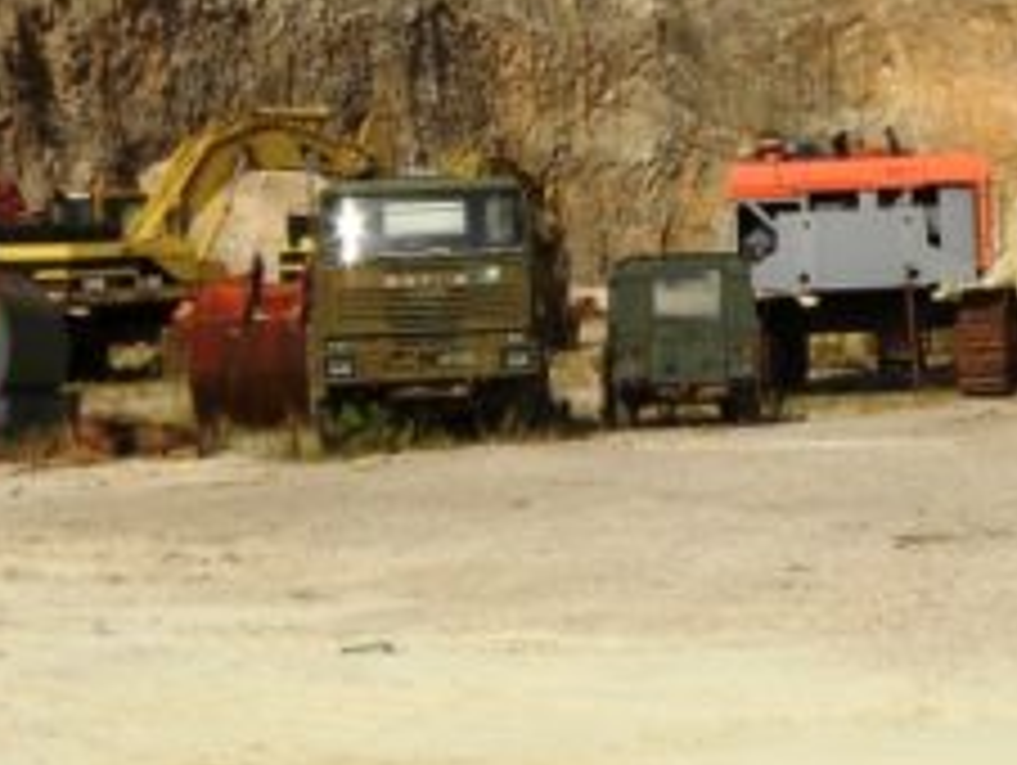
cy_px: 198
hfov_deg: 17.2
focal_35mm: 112
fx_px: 3294
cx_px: 954
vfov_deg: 13.2
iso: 64
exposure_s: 1/425
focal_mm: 5.9
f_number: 6.3
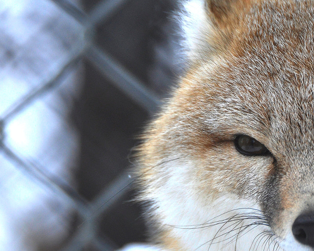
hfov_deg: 1.3
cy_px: 114
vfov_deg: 1.0
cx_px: 314
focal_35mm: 1525
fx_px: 14168
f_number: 6.3
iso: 800
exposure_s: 1/640
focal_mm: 500
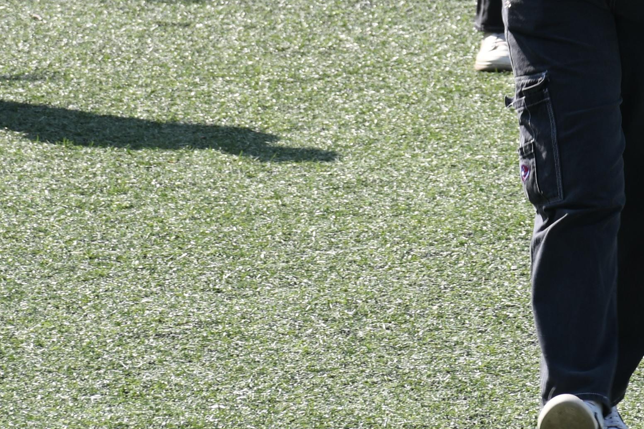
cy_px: -93
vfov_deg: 2.4
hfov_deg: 3.7
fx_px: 10090
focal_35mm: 564
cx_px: 613
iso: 100
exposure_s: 1/100
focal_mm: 140
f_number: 9
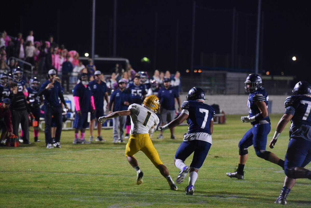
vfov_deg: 6.9
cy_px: 104
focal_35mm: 200
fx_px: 1728
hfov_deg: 10.3
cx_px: 156
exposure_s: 1/200
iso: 4000
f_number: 4
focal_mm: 200
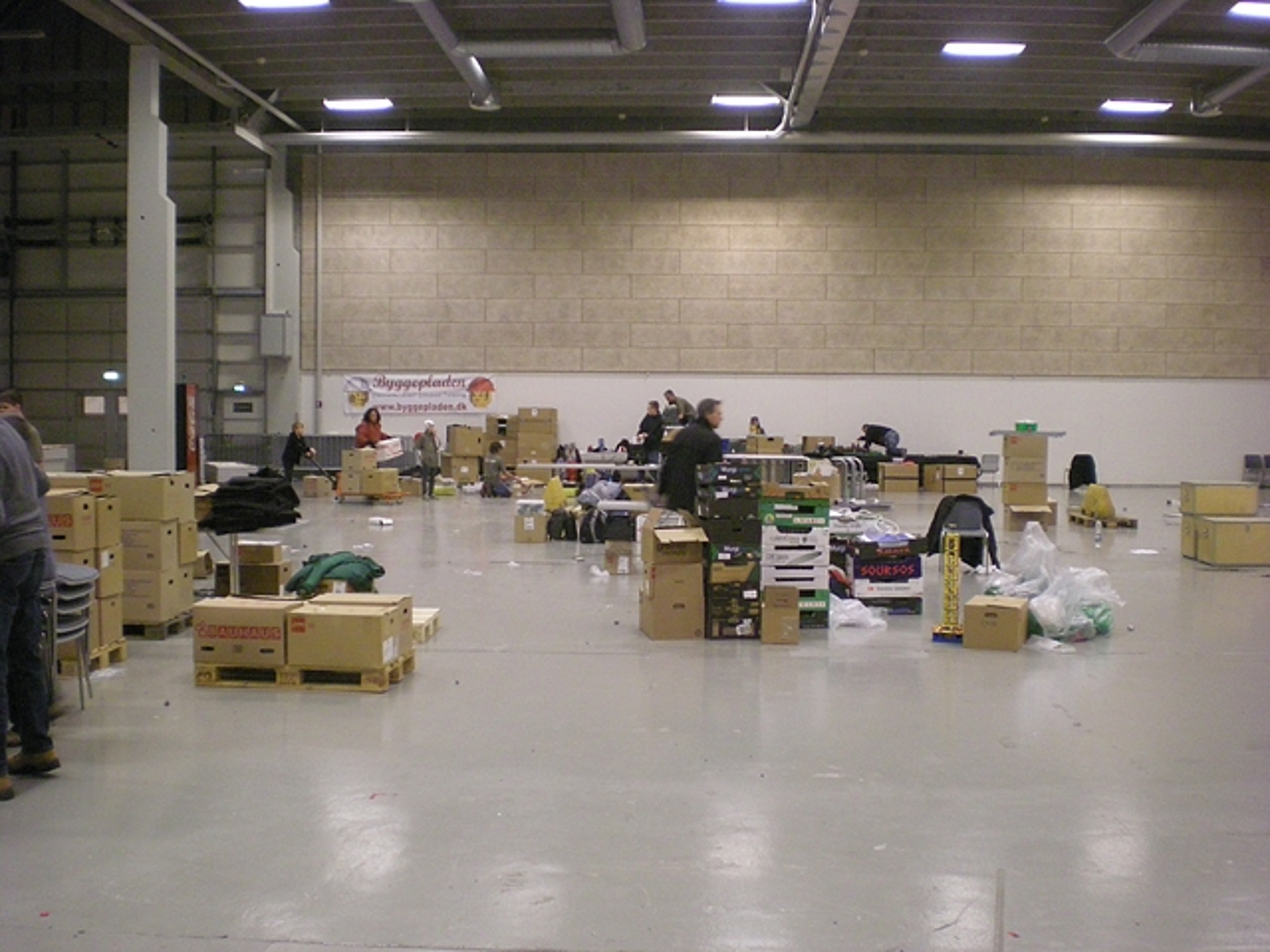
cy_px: 476
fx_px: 1394
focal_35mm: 38
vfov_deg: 37.7
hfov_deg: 49.0
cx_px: 635
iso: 400
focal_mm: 6.3
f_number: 3.1
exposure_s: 1/13.6
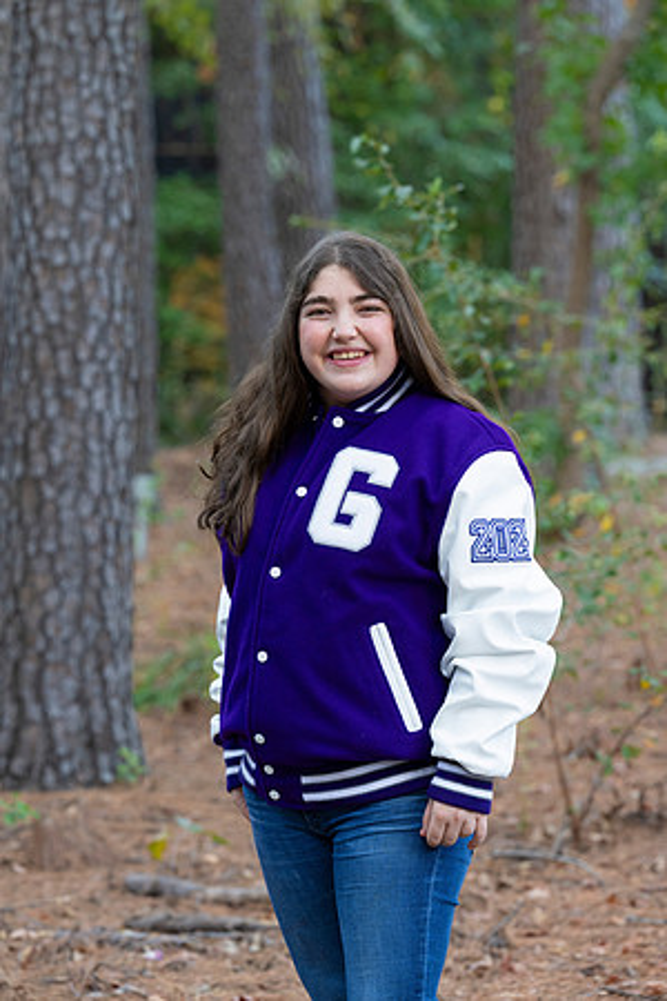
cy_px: 500
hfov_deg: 11.0
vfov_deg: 16.4
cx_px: 334
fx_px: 3474
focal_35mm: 125
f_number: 5
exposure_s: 1/80
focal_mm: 125
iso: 800
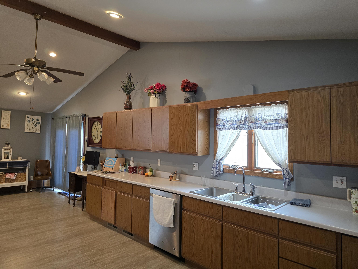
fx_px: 238
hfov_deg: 73.9
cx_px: 179
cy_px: 134
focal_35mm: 23
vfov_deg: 58.9
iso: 400
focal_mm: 6.3
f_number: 1.7
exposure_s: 1/120
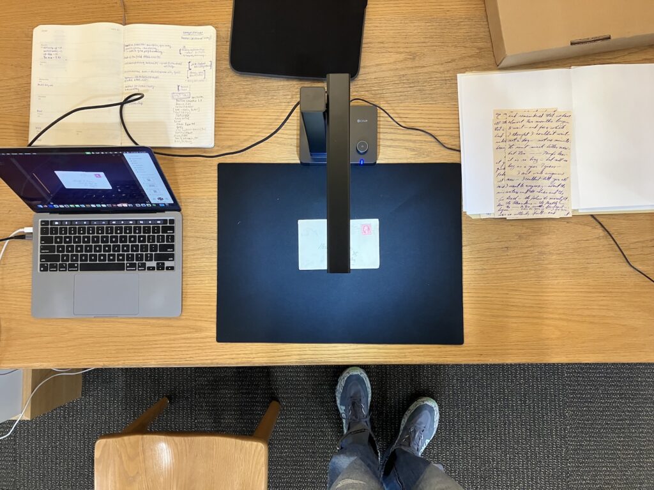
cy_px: 245
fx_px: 529
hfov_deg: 63.4
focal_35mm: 28
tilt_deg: -84.8
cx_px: 327
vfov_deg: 49.7
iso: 160
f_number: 1.8
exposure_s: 1/60
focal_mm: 3.99
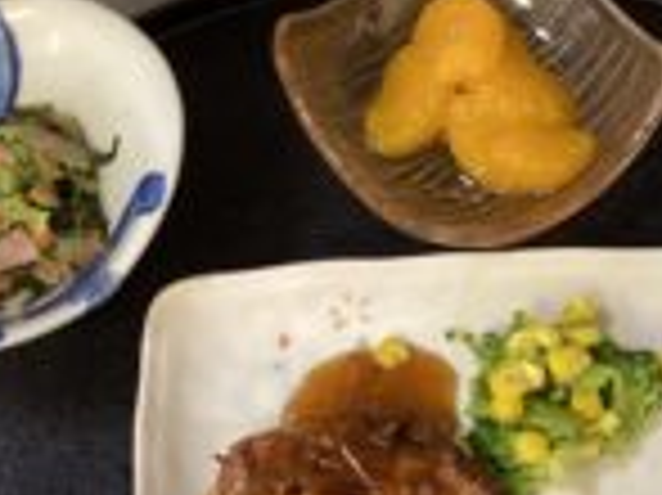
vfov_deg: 18.0
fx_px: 1510
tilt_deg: -72.4
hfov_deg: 24.6
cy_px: 533
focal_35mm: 79
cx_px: 435
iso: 250
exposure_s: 1/60
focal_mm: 3.3
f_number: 2.4
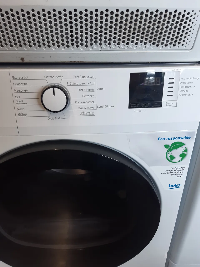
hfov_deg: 53.1
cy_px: 134
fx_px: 200
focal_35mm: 26
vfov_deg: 67.3
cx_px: 100
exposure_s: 1/50
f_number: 1.7
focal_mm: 3.92
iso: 50
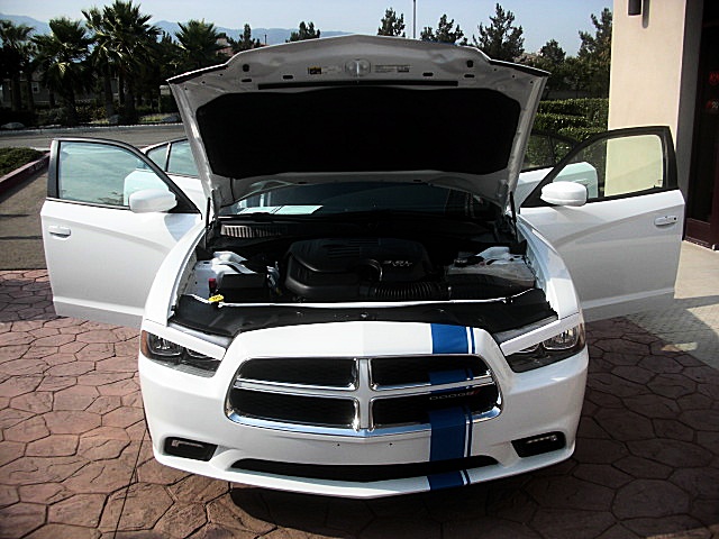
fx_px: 748
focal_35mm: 36
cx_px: 360
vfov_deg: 39.7
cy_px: 270
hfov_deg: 51.4
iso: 50
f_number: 2.8
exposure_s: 1/800
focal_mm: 6.3
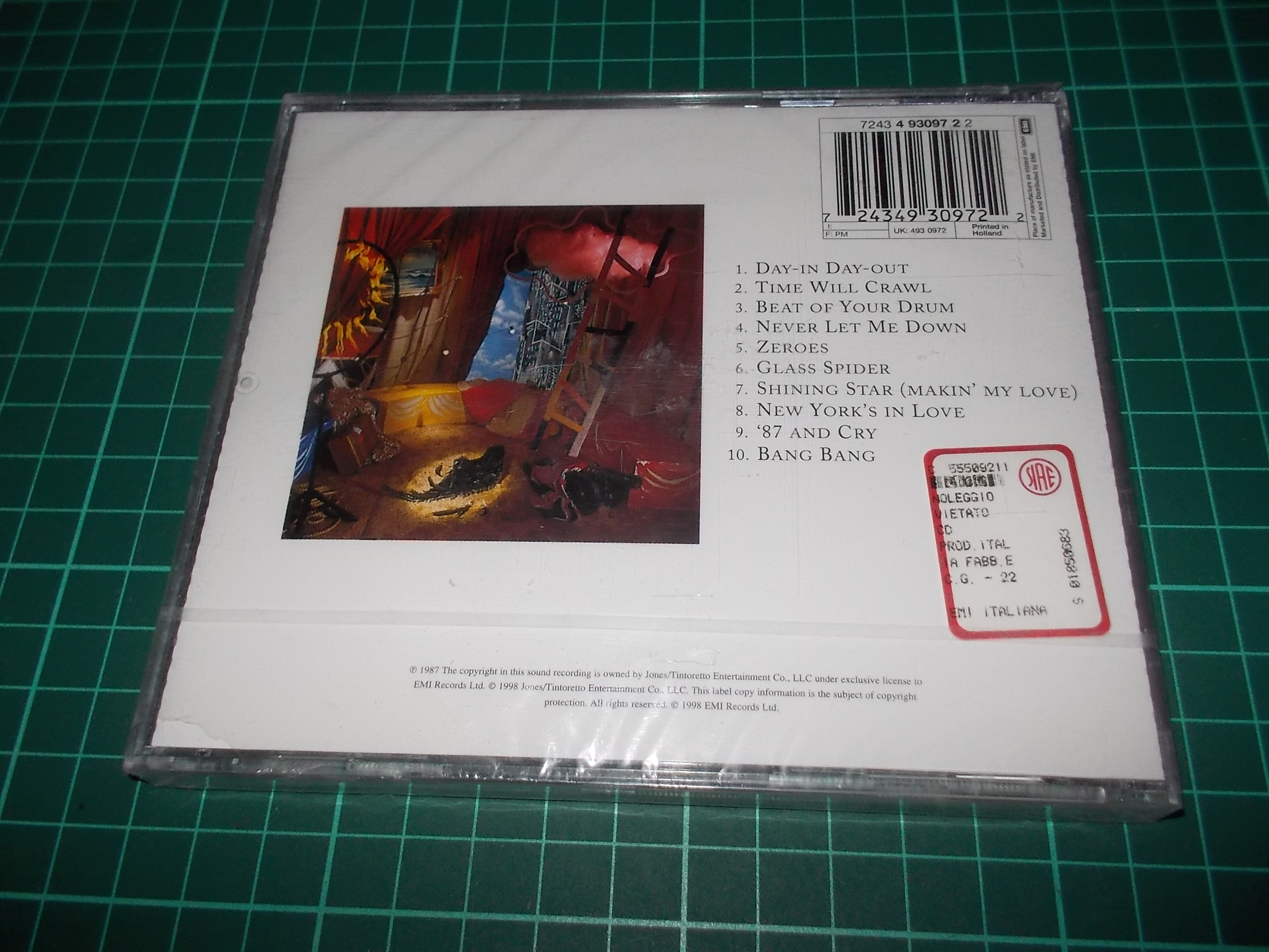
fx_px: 1063
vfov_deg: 48.2
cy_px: 476
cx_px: 634
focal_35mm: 29
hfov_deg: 61.7
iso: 200
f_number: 3.3
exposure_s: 1/30
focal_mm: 4.1
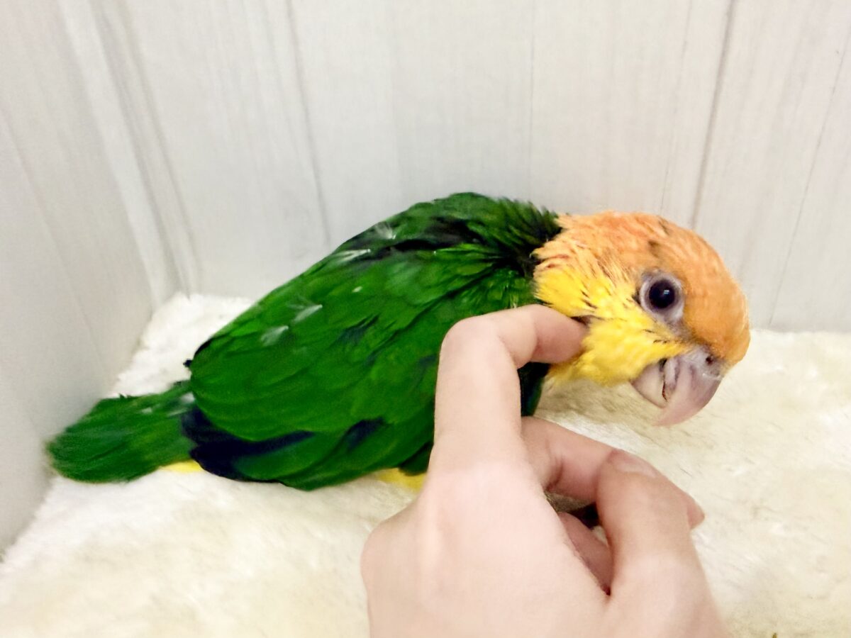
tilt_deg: -34.4
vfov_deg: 56.8
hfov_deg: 71.6
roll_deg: -0.3
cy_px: 319
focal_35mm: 24
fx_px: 590
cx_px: 426
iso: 400
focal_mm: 2.22
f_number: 2.2
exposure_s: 1/50
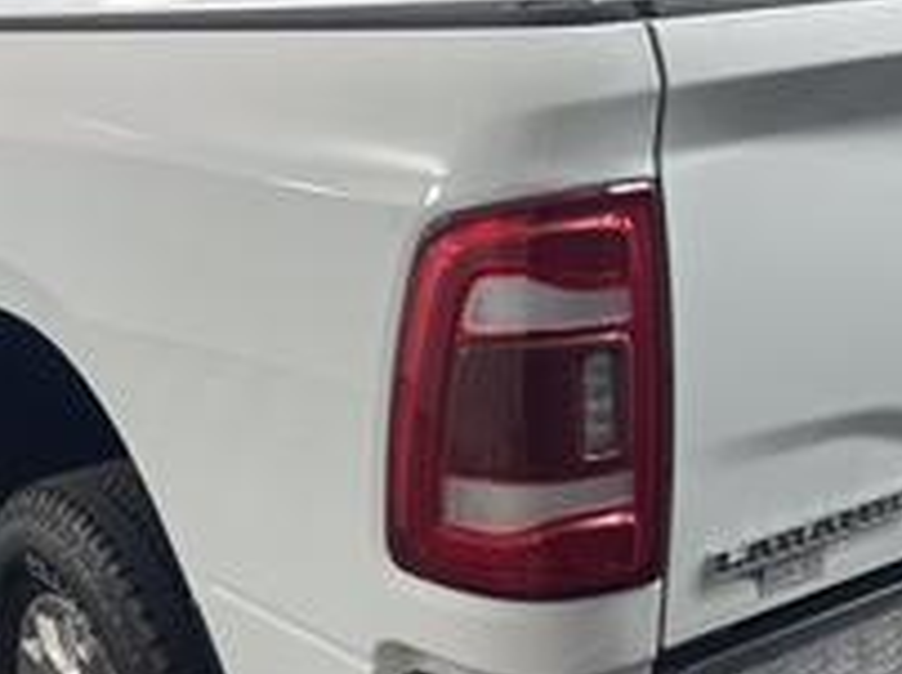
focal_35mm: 60
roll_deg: +2.4
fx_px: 1562
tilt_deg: -16.9
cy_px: 406
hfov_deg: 32.2
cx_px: 473
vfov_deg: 24.3
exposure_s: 1/680
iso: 80
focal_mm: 6.86
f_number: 1.78
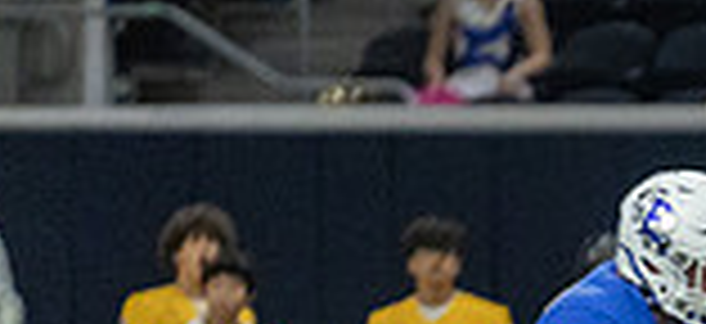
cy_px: 603
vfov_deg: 1.0
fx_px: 17717
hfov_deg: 2.3
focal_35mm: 987
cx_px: 1115
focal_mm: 200
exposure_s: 1/1250
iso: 4000
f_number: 2.8
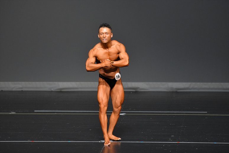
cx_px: 114
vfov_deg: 4.4
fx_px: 2003
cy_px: 76
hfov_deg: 6.5
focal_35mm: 315
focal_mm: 210
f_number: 5.6
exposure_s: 1/400
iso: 2500
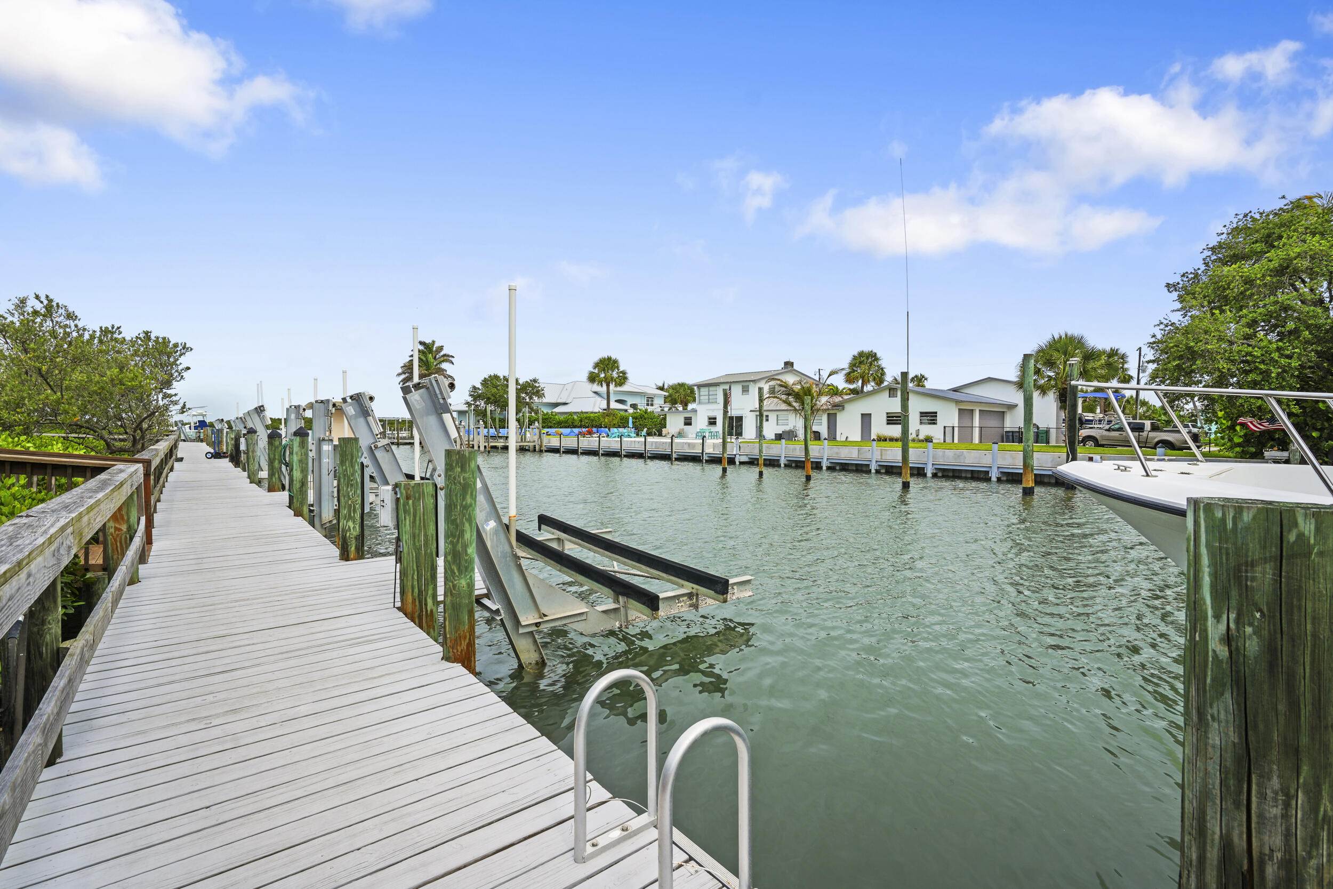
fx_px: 592
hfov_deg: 96.7
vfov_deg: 73.8
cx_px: 666
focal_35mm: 16
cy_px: 444
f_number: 10
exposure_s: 1/50
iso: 100
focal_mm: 16
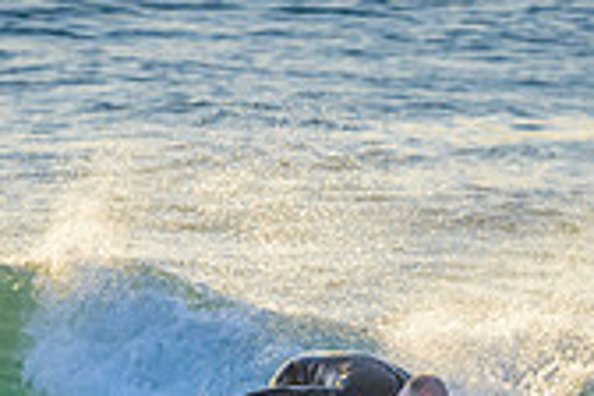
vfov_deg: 0.5
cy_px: 575
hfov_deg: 0.7
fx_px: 45586
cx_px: 396
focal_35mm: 2763
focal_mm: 800
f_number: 6.3
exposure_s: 1/2000
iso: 1250
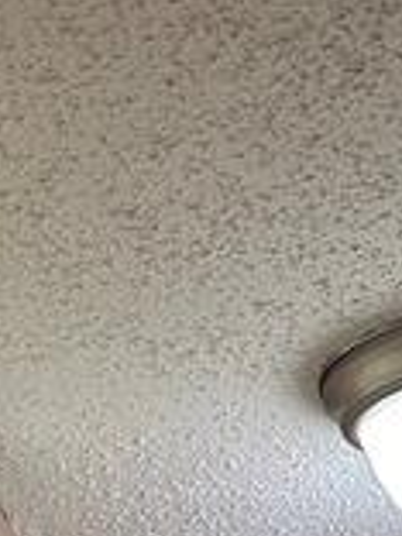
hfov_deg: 12.5
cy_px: 1251
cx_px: 107
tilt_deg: -4.2
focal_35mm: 118
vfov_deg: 13.0
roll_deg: +3.5
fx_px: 1827
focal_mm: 6.86
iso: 200
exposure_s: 1/60
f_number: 1.78
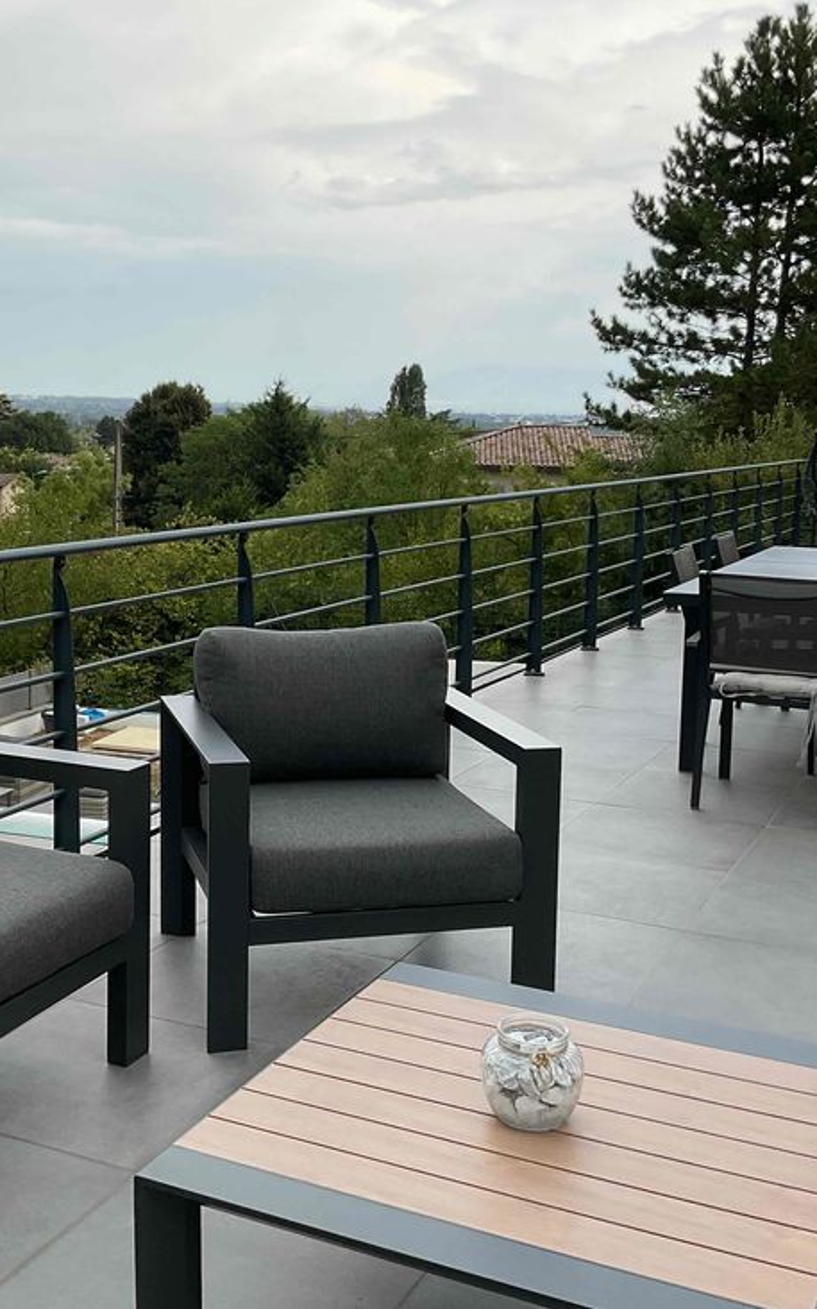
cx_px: 320
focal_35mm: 42
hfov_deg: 30.4
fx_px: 1497
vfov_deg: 47.2
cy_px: 640
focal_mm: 3
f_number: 1.8
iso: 16
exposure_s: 1/1221
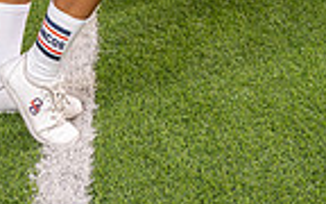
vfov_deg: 8.3
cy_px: -270
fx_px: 1297
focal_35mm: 146
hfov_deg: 14.2
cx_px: 32
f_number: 4.5
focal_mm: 46
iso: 640
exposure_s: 1/250
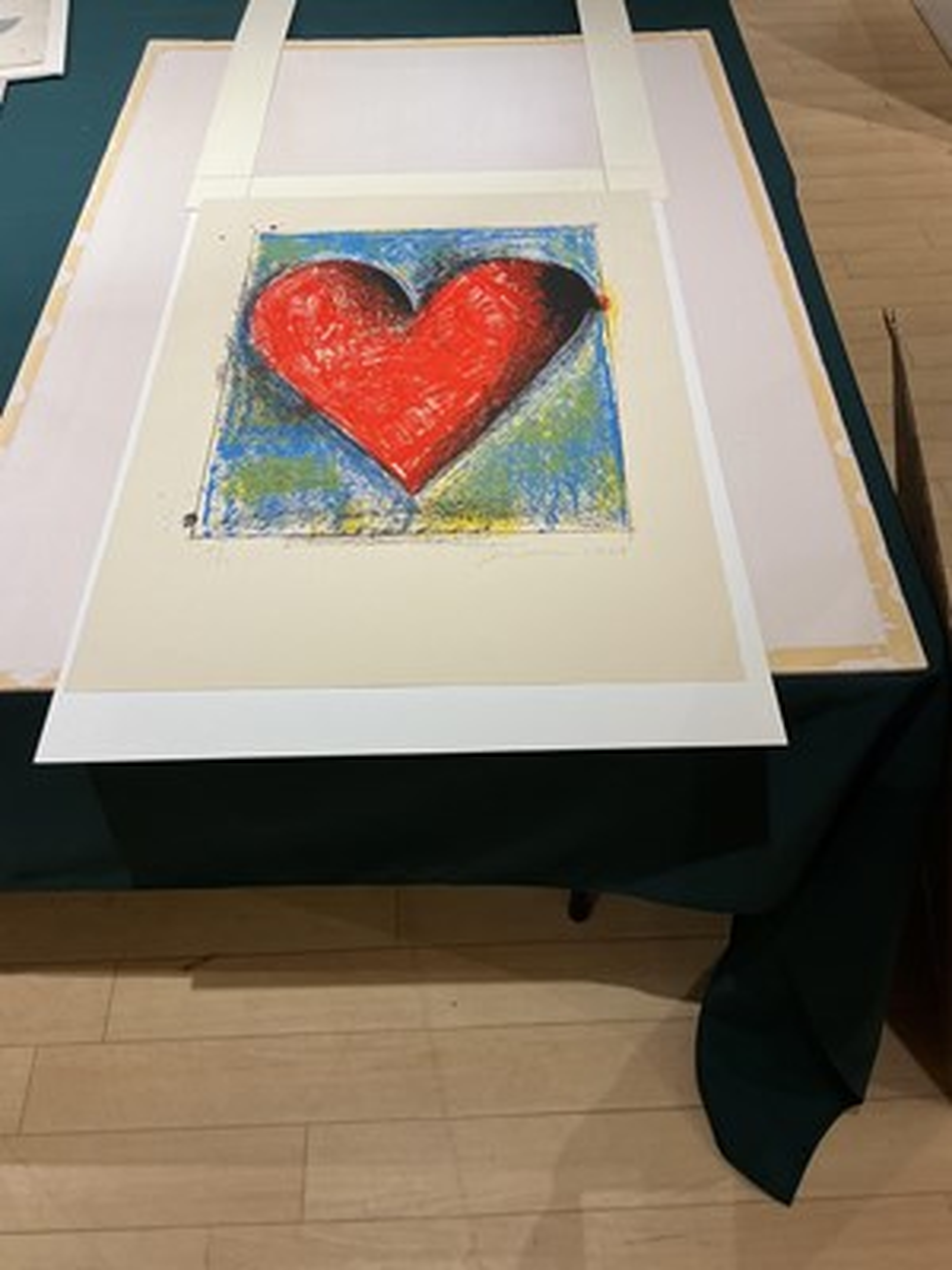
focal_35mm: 29
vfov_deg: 61.7
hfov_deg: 48.2
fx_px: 1063
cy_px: 635
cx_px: 476
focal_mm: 3
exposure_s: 1/100
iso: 50
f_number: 1.8
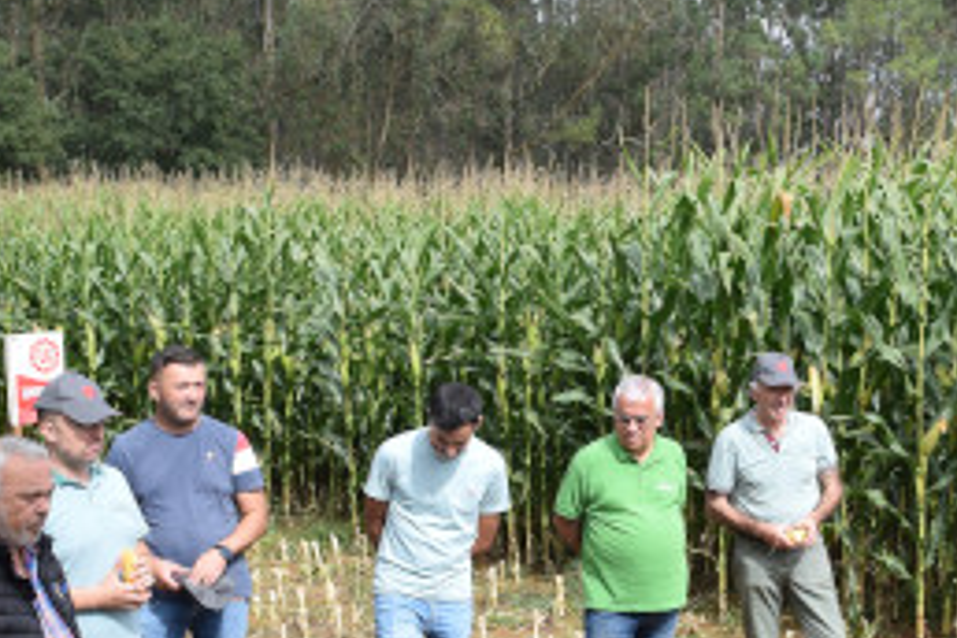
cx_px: 764
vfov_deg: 19.5
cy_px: 519
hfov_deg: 28.6
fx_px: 1834
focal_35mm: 69
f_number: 10
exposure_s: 1/400
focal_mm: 18
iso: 200
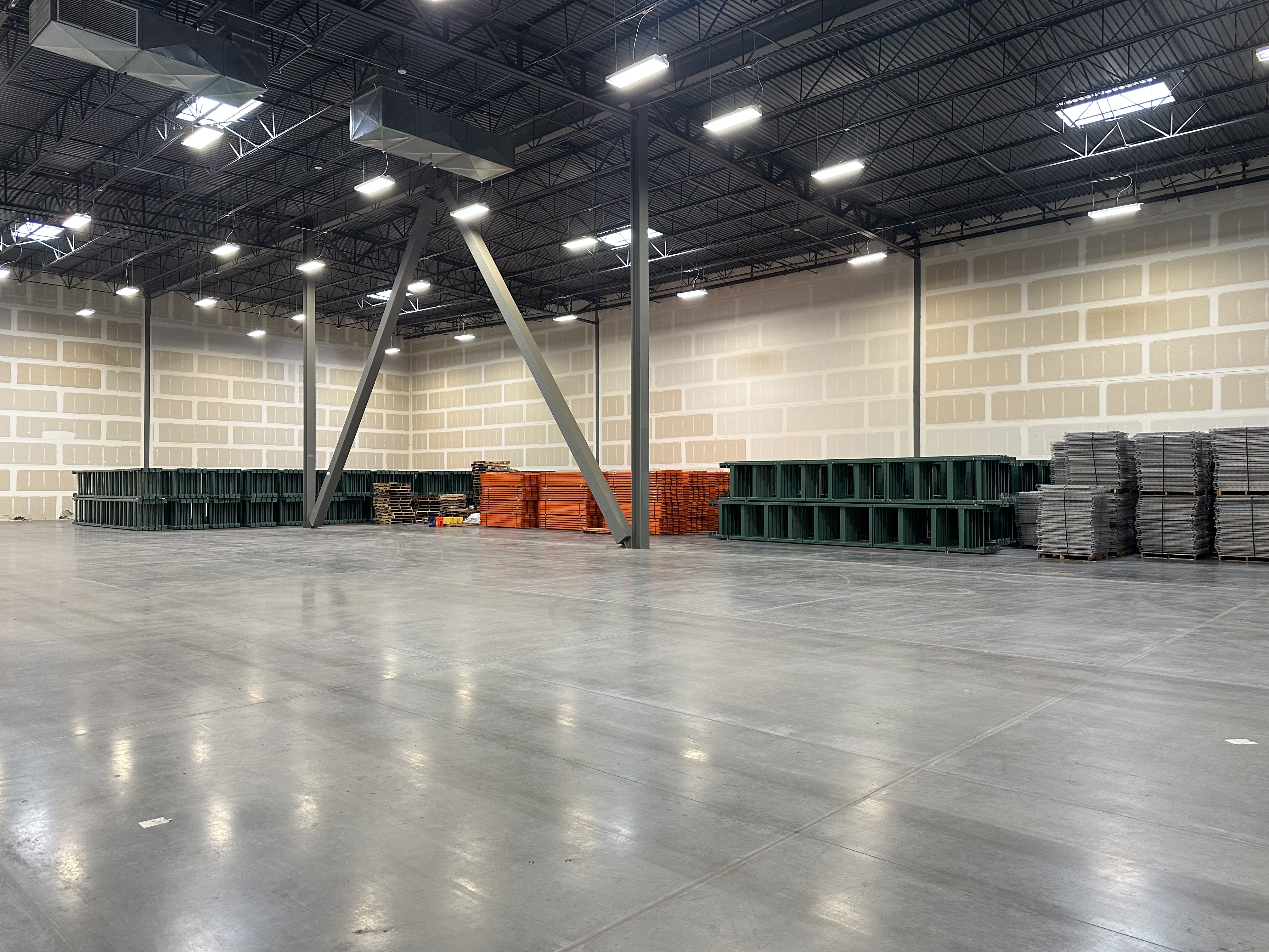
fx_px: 880
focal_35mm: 24
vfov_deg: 56.8
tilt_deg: +0.7
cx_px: 634
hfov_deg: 71.6
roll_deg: +0.2
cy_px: 476
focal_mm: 6.86
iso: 200
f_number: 1.78
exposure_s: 1/120
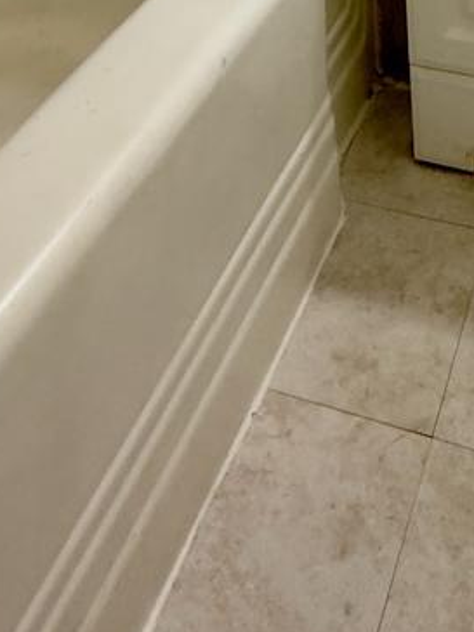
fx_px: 1077
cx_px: 281
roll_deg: +1.2
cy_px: -516
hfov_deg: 24.8
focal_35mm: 59
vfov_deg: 21.2
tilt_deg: -1.8
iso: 250
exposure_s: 1/120
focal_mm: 2.22
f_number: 2.2
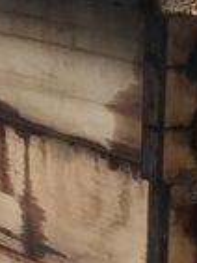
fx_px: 1538
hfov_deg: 7.2
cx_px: 340
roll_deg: -2.6
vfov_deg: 9.5
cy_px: 354
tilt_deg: -18.1
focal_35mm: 203
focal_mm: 3.99
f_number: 1.8
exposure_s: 1/119
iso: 40
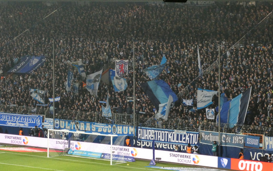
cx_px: 136
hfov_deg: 14.5
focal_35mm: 144
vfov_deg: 9.1
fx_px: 1071
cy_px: 101
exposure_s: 1/80
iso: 640
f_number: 5.3
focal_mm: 24.2
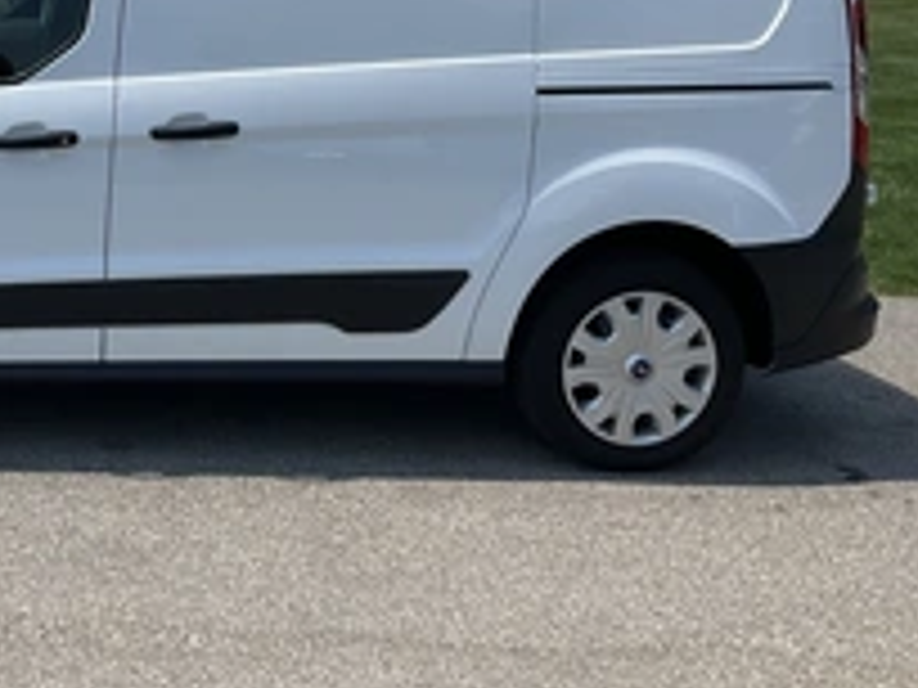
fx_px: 1512
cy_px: 85
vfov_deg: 25.0
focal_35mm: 57
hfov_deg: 31.9
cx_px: 68
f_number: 1.8
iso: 25
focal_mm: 3
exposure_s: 1/2538
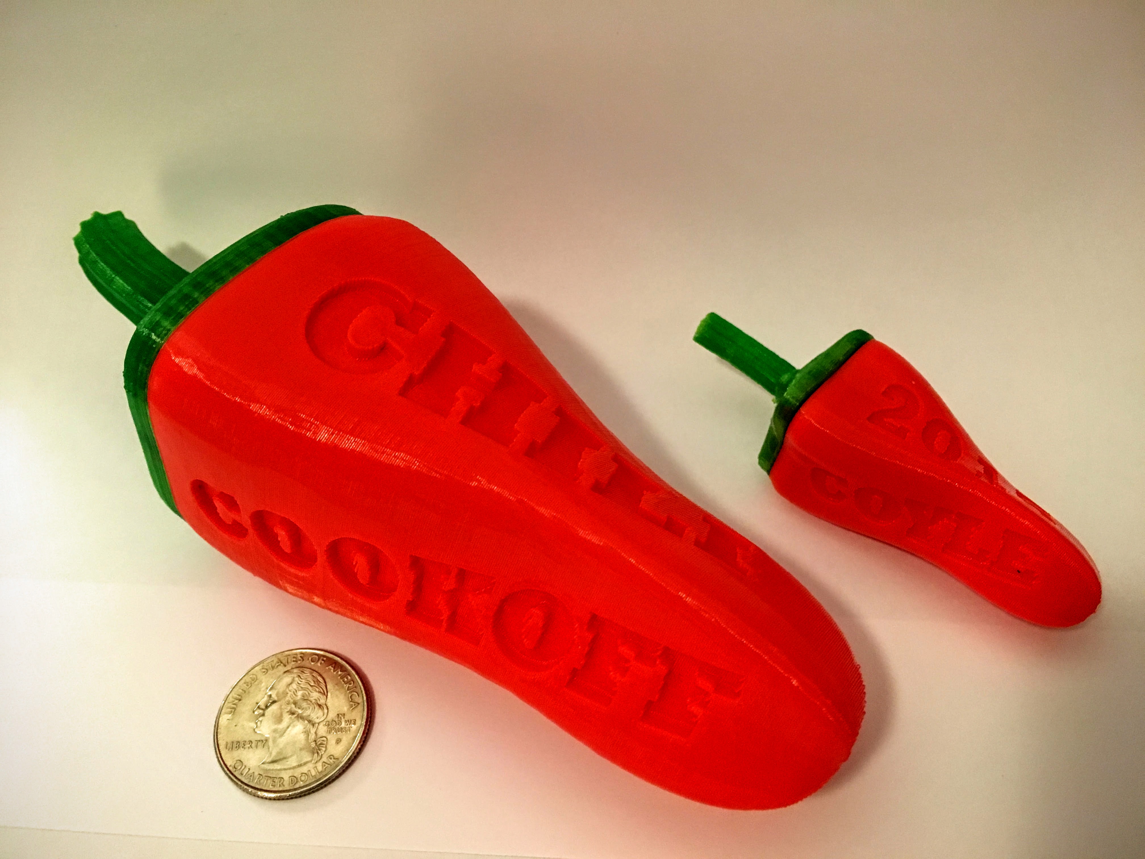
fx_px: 959
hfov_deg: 61.7
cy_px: 430
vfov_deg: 48.2
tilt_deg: -51.5
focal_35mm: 29
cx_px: 572
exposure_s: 1/30
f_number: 2.2
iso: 160
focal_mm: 4.15
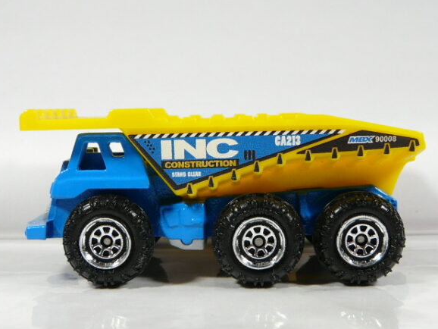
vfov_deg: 26.6
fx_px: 696
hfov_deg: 34.9
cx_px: 218
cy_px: 168
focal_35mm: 55
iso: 100
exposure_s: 1/50
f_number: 2.8
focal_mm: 5.5
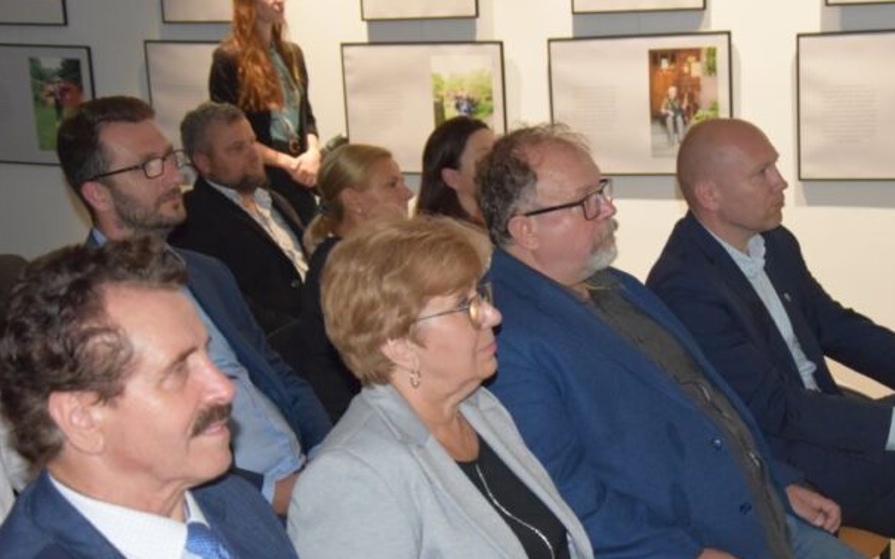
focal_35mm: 66
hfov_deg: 31.0
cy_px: 314
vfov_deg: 19.7
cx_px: 550
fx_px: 1610
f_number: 4.2
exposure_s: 1/60
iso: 3200
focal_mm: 34
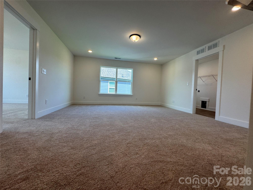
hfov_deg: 102.1
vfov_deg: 85.7
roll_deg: -4.0
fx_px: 102
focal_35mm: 14
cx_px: 126
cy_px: 95
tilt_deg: -2.7
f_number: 2.2
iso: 64
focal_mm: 2.22
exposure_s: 1/120
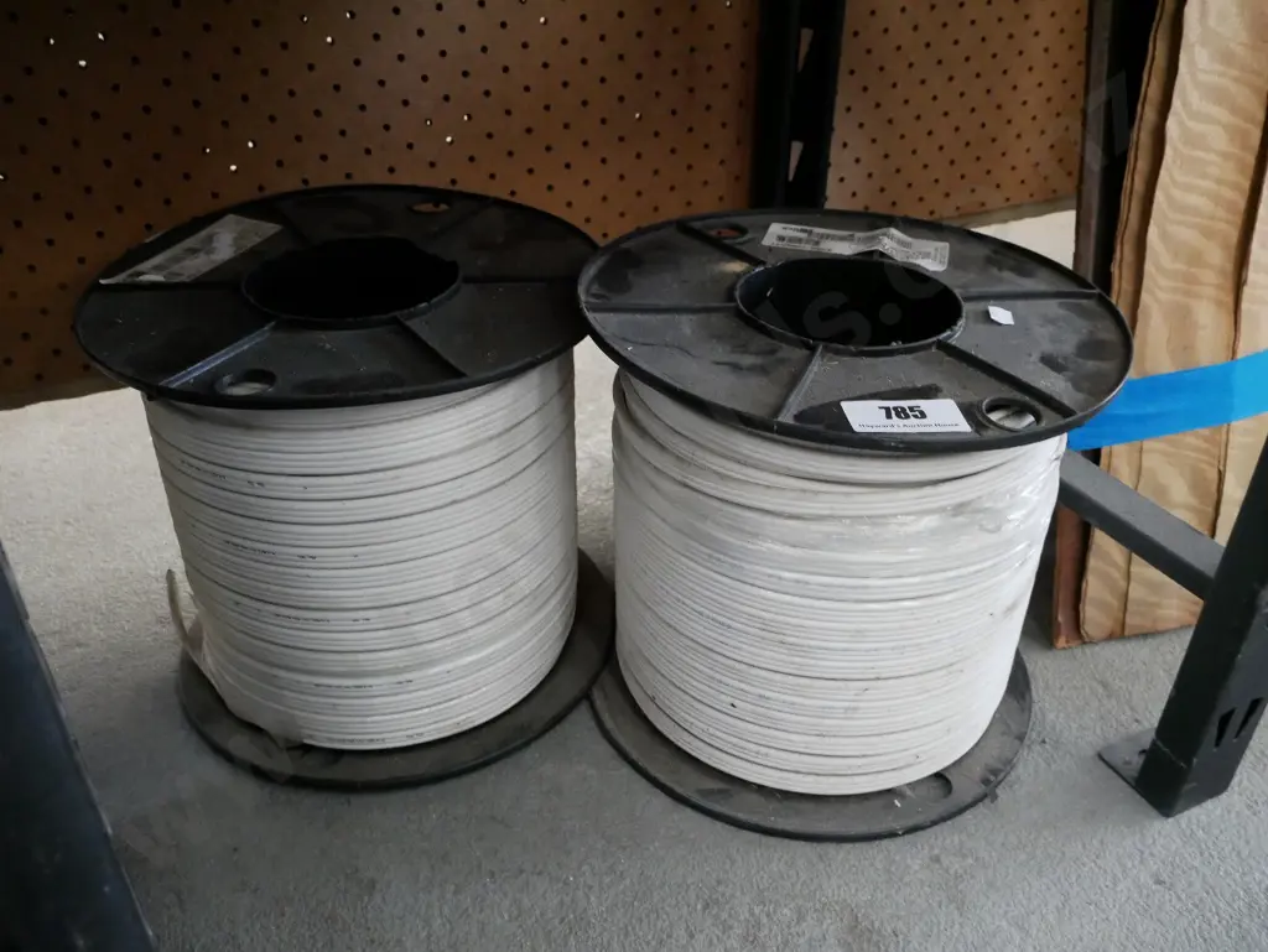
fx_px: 1099
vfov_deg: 46.8
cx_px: 634
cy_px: 476
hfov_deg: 59.9
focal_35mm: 30
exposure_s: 1/50
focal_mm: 15
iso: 3200
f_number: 5.6
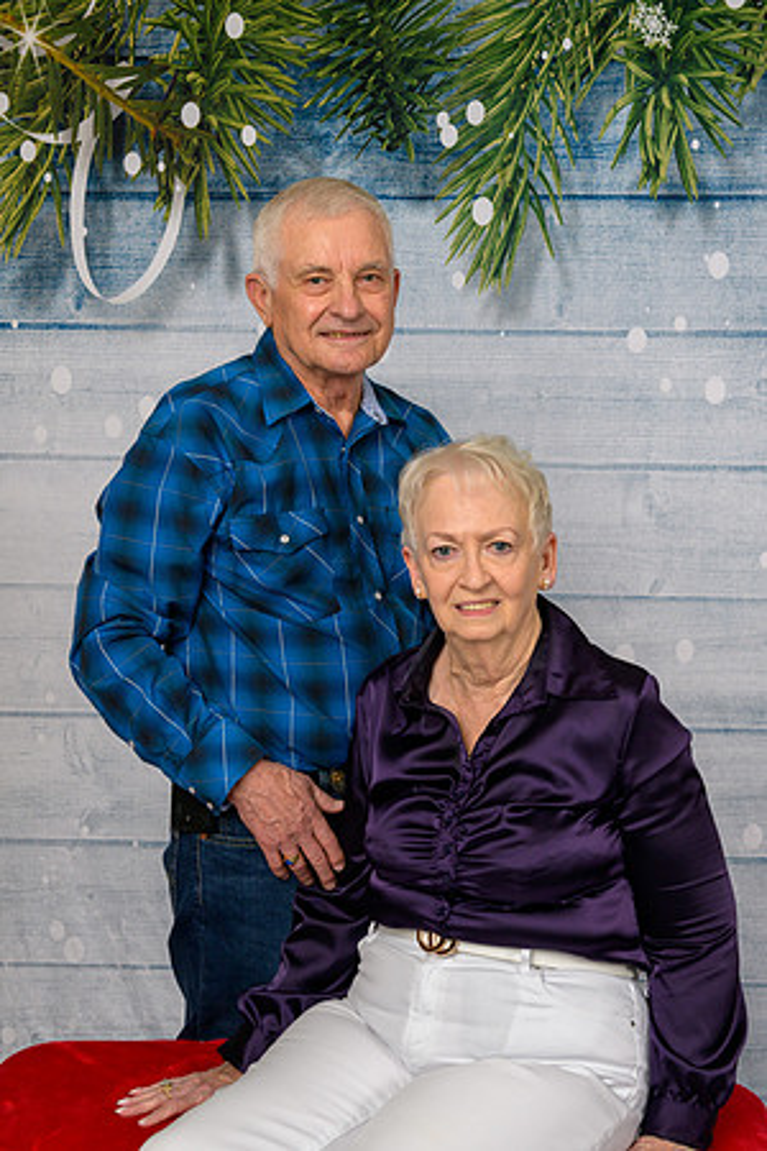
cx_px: 384
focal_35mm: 48
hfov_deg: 28.1
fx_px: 1534
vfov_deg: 41.1
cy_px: 576
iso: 400
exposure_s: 1/125
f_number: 10
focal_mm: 48
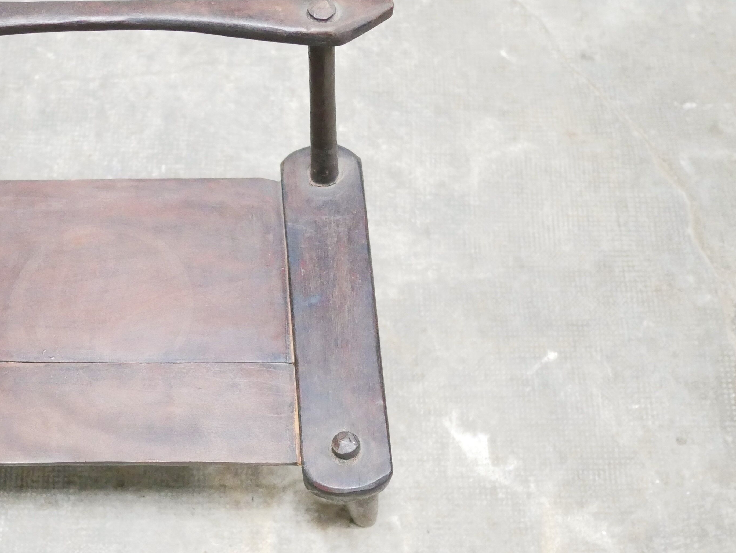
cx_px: 231
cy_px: 298
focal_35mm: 67
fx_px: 1425
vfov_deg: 21.9
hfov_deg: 28.7
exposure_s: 1/60
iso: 3200
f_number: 1.7
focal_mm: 20
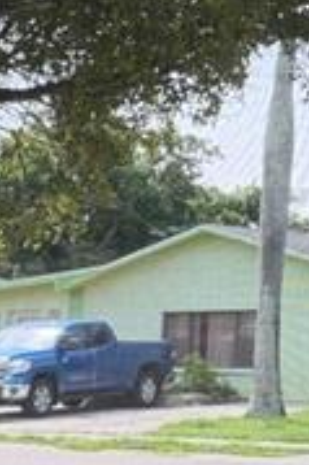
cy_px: 559
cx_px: -382
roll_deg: -0.4
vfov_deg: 18.1
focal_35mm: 107
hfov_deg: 11.1
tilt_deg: -7.9
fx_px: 1380
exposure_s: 1/728
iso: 100
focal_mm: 6.76
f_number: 1.78
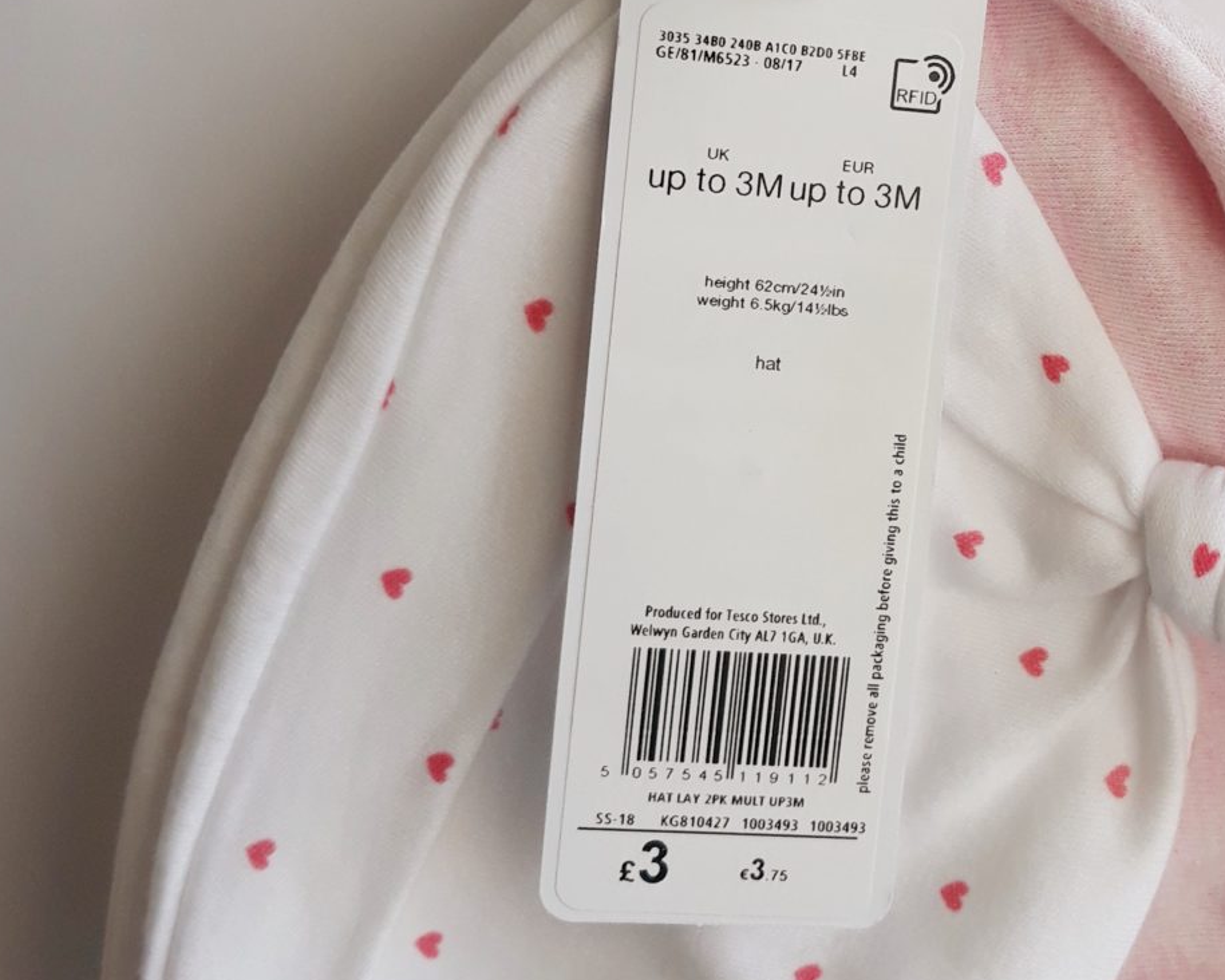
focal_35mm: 59
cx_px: 909
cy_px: 197
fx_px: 2139
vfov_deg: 25.4
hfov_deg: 31.4
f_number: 1.7
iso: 40
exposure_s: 1/104
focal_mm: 3.71
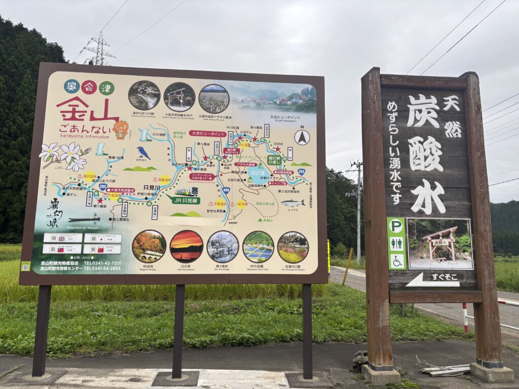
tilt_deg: +7.9
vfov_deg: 53.1
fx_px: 390
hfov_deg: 67.3
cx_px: 260
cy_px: 194
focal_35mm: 26
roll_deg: -0.2
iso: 50
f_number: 1.6
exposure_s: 1/278
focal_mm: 5.96
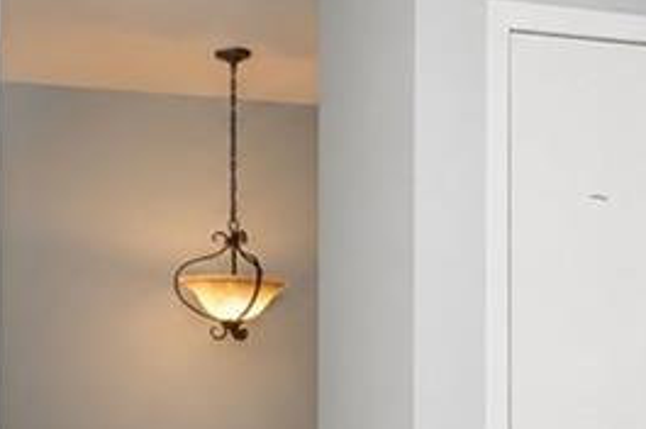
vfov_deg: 22.8
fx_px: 1039
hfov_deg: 34.3
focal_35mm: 58
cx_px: 227
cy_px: 378
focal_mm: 10
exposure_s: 1/60
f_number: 8
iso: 1600
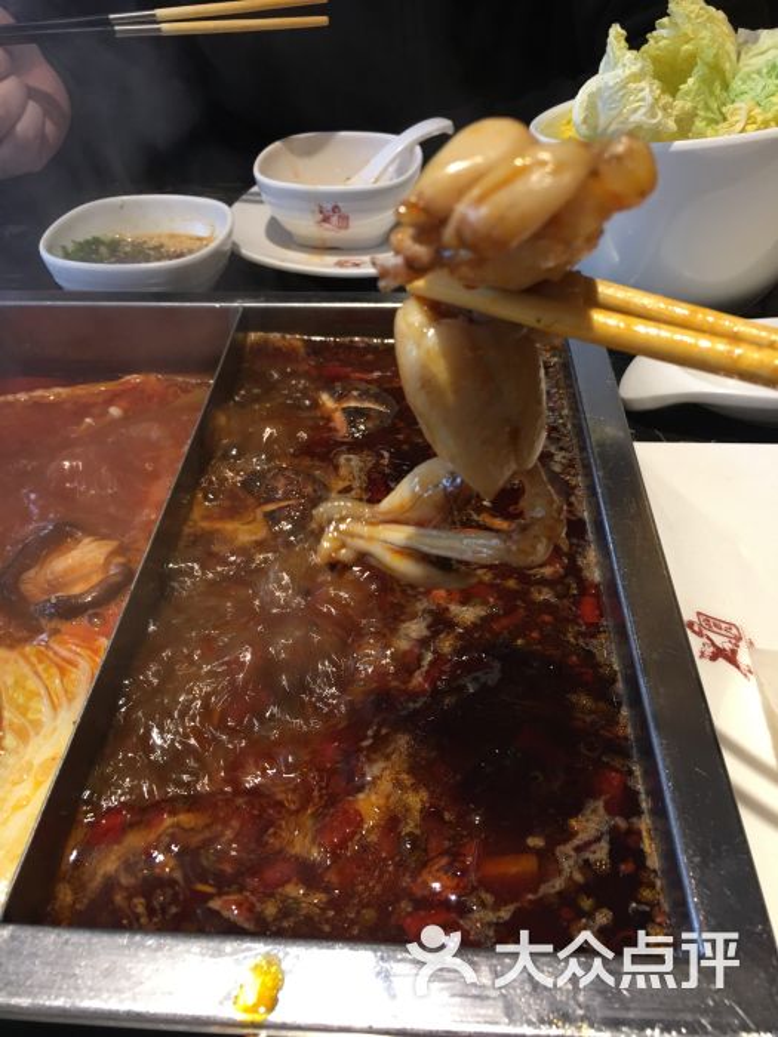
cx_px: 389
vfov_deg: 61.7
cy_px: 518
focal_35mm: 29
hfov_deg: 48.2
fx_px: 869
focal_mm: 4.15
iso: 50
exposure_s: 1/17
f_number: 2.2
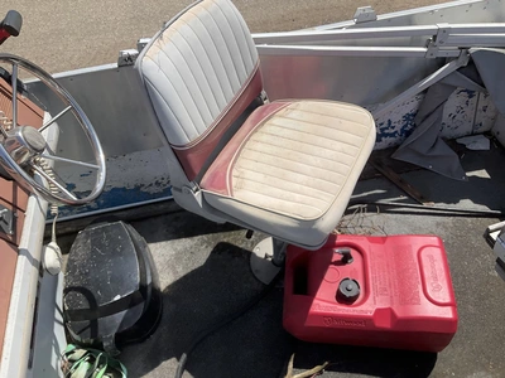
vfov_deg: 48.2
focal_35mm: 29
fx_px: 423
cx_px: 252
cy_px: 189
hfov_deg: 61.7
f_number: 1.8
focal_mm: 3
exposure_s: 1/2058
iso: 25
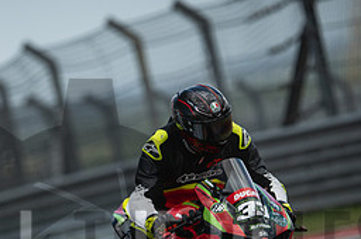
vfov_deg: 2.0
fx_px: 6820
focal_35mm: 681
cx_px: 90
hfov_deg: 3.0
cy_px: 251
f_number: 2
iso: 200
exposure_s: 1/4000
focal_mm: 200
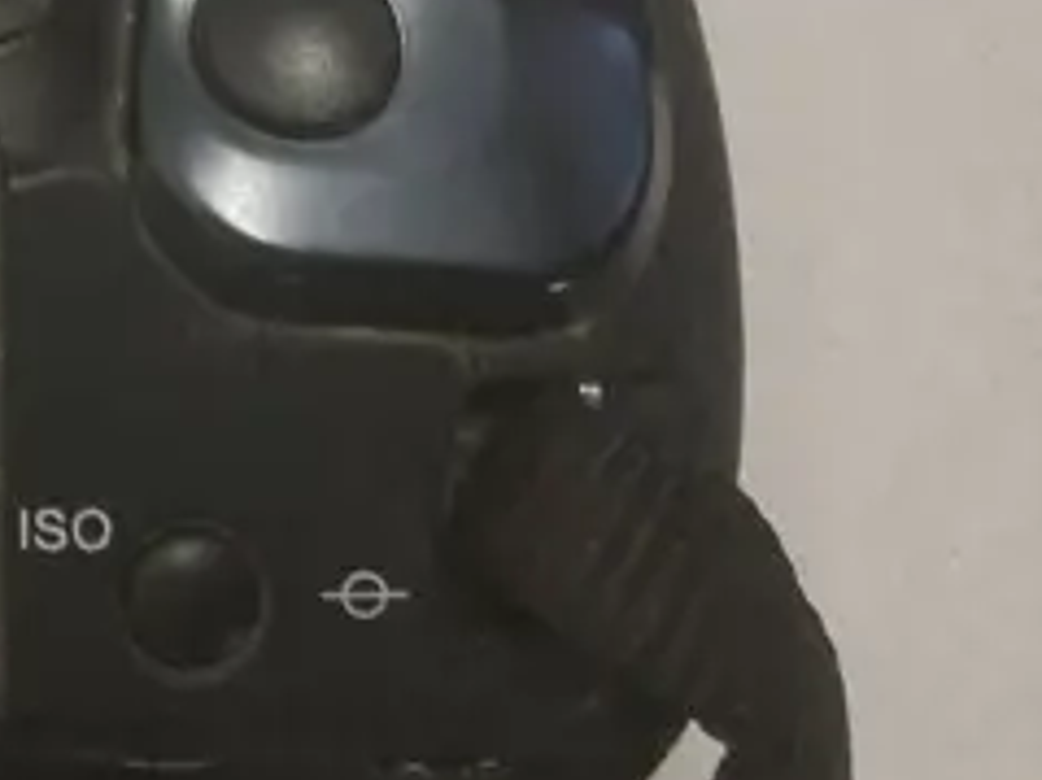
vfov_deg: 11.9
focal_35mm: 120
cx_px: -798
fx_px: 3610
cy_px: -270
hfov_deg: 14.5
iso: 64
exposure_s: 1/50
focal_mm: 3.99
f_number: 1.8
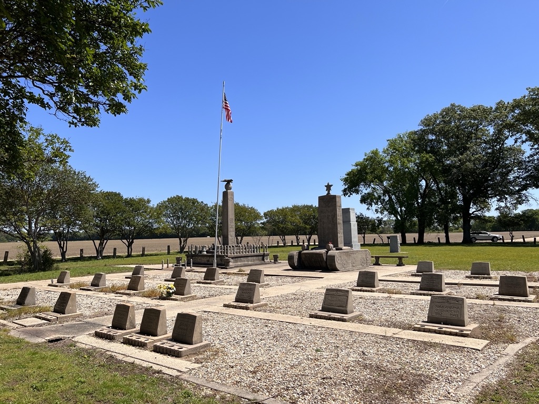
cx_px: 270
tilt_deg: +4.2
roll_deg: +0.8
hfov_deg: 67.3
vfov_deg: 53.1
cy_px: 202
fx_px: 405
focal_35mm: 26
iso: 50
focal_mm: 5.7
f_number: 1.5
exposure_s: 1/4831
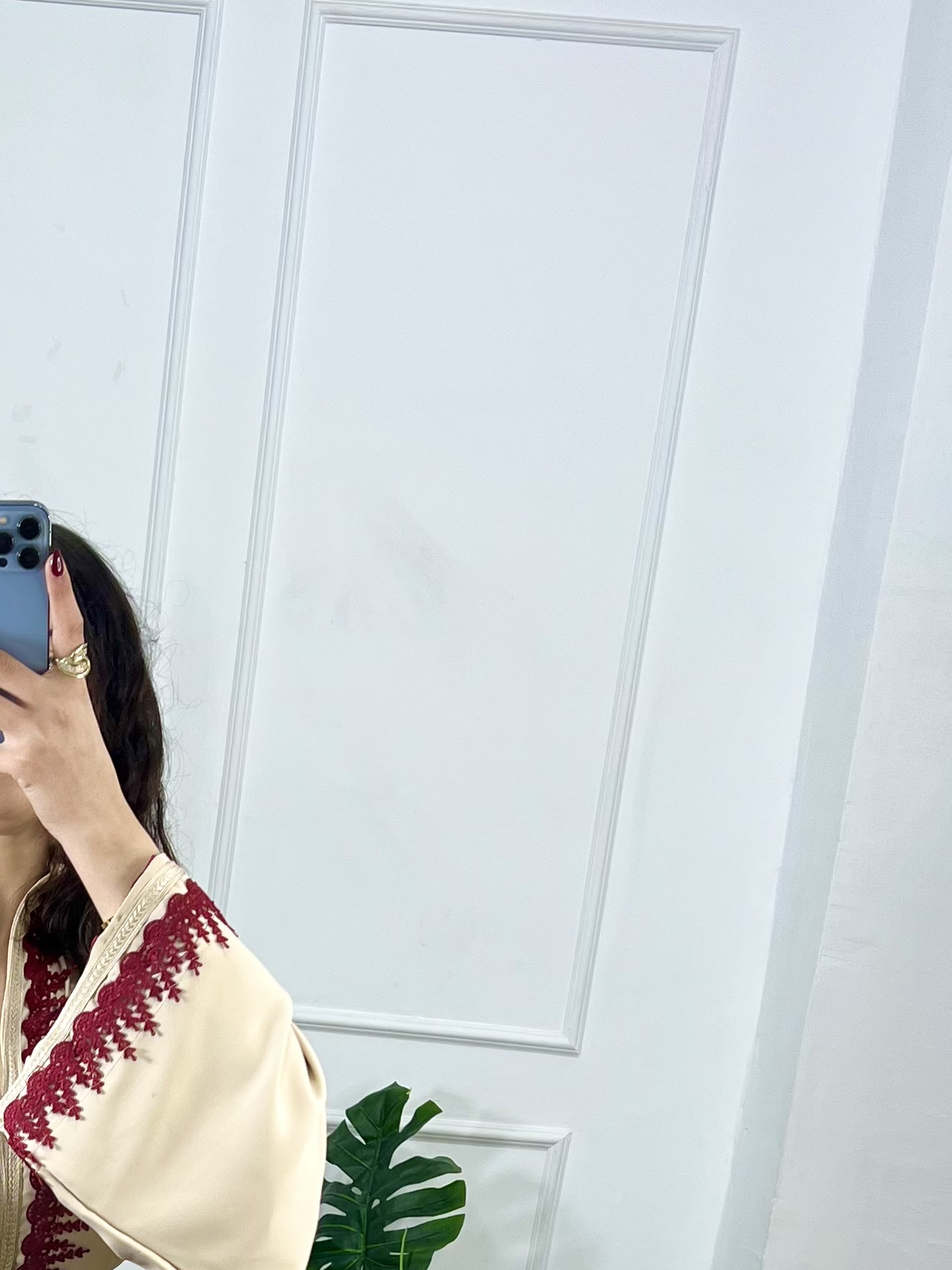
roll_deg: -5.1
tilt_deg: -27.2
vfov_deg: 27.4
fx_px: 2346
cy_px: 1430
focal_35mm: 64
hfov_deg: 22.0
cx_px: -36
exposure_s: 1/129
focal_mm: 5.7
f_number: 1.5
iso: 32
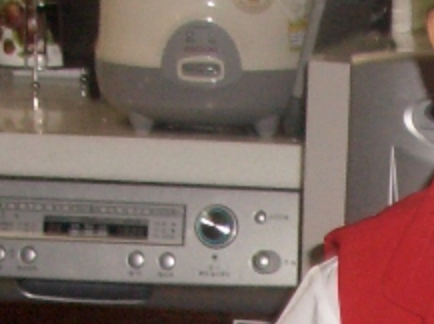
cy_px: 712
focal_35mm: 195
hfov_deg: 10.0
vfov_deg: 7.2
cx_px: 524
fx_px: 2441
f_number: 2.8
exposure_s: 1/60
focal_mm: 7.1
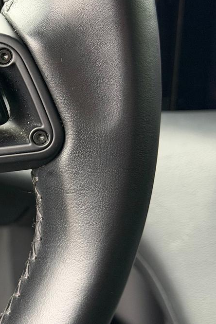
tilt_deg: -27.7
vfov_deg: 21.2
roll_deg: +0.4
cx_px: -78
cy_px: 143
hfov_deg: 13.6
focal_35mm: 96
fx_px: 864
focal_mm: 6.76
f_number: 1.78
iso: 160
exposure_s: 1/145
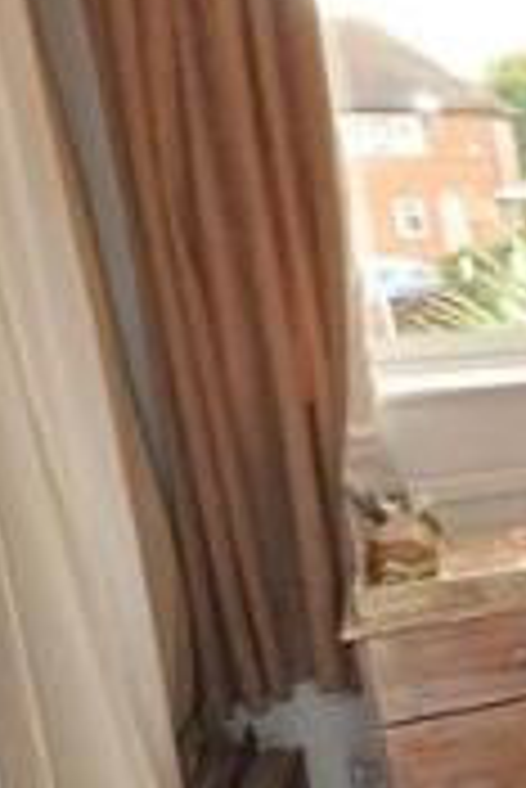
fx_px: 1353
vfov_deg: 32.4
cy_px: 441
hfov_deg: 12.8
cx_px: 1430
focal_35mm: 62
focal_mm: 11
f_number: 4.2
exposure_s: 1/100
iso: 800
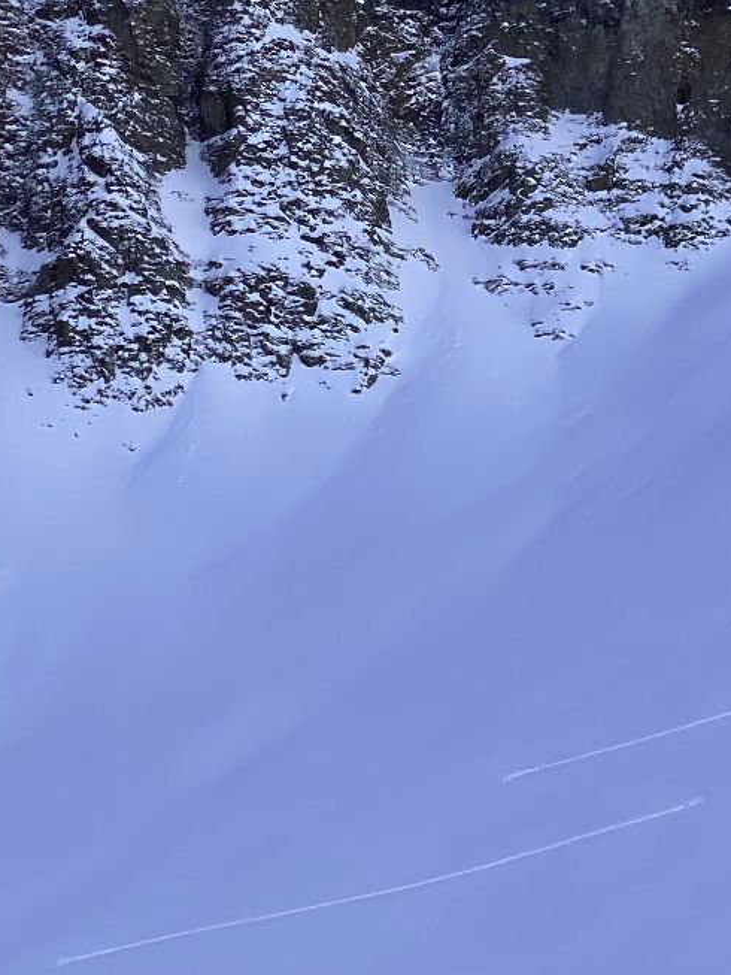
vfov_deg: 12.0
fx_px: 4588
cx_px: 821
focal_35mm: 163
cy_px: 118
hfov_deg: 9.0
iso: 20
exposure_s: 1/1199
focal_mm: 6
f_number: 2
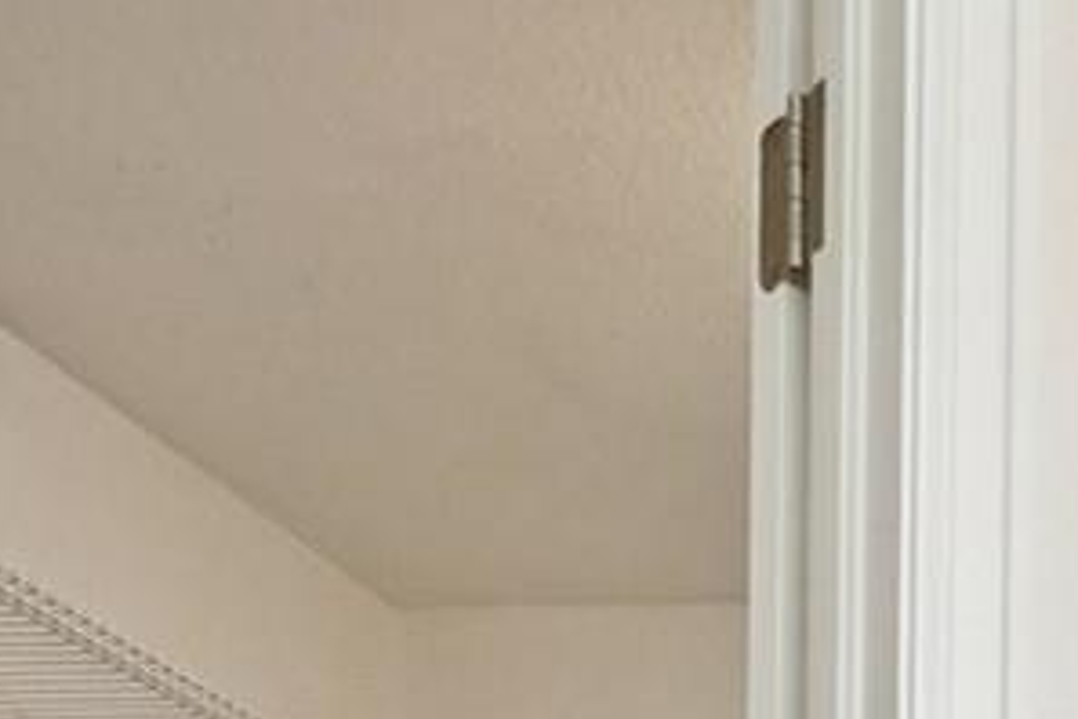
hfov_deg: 18.0
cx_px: 1771
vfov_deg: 11.2
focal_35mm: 97
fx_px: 2904
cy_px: 1845
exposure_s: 1/30
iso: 320
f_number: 8
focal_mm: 12
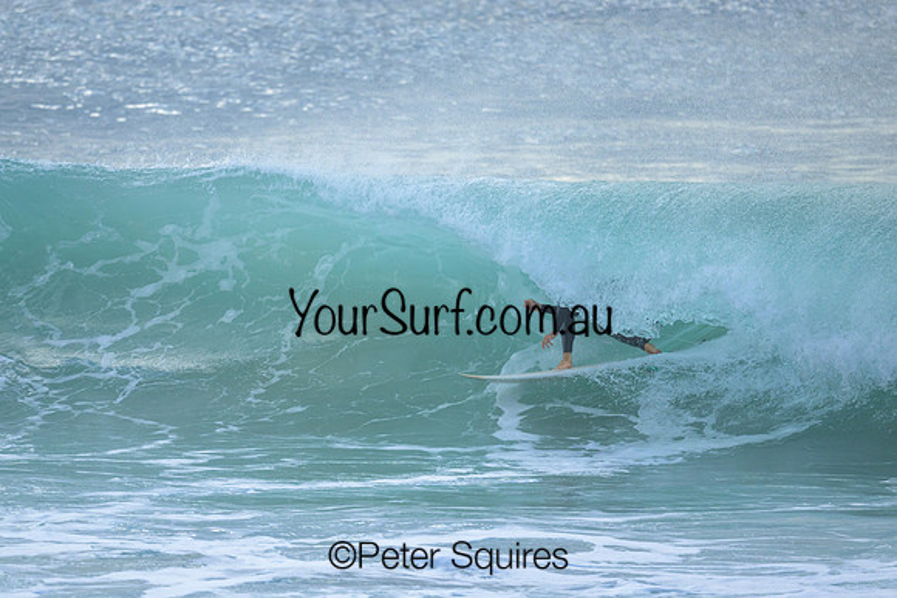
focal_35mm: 800
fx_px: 19937
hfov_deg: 2.6
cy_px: 299
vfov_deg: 1.7
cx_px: 448
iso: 1100
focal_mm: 800
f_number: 6.3
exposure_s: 1/2500
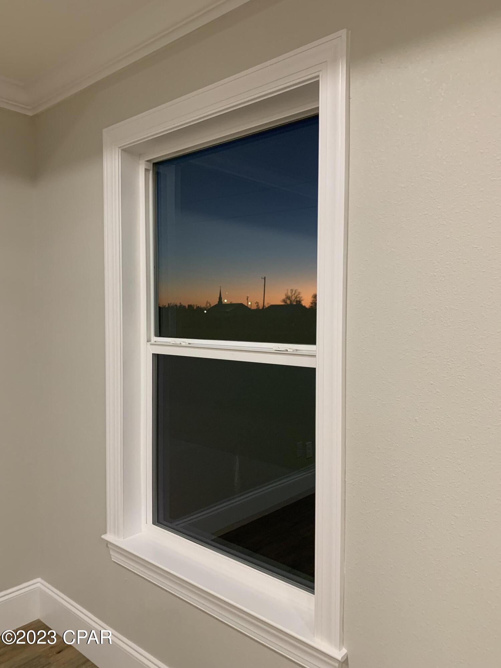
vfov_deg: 67.3
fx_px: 502
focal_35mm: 26
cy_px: 334
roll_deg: -1.0
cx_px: 250
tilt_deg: -1.9
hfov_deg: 53.1
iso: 160
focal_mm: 4.25
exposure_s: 1/60
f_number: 1.8
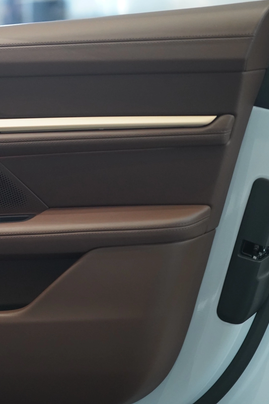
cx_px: -21
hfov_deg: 10.8
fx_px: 1402
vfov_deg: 16.4
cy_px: 201
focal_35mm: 125
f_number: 4
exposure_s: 1/160
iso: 5000
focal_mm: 83
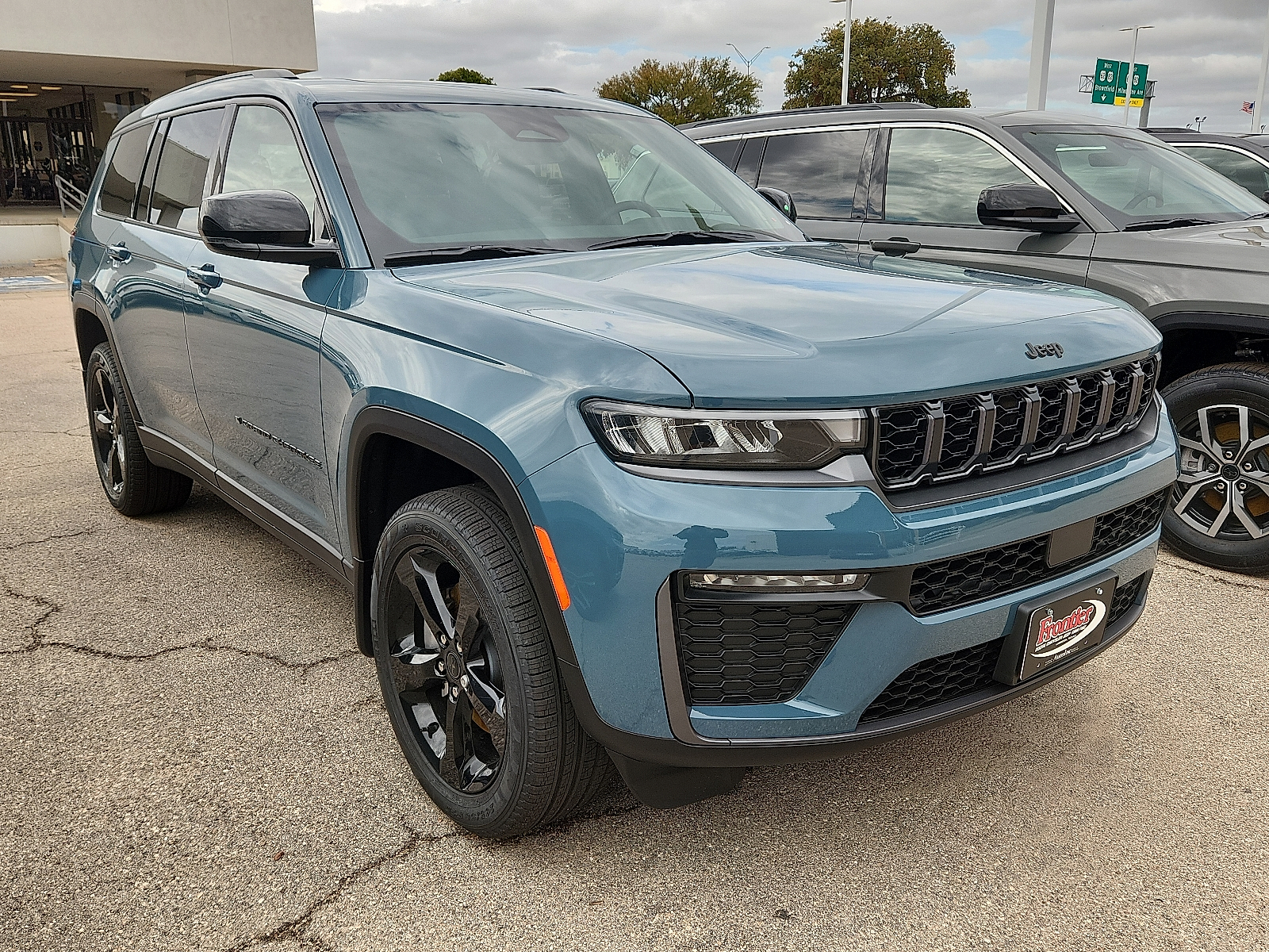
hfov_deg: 73.9
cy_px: 476
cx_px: 634
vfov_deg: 58.9
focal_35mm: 23
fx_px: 843
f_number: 1.8
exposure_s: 1/909
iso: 50
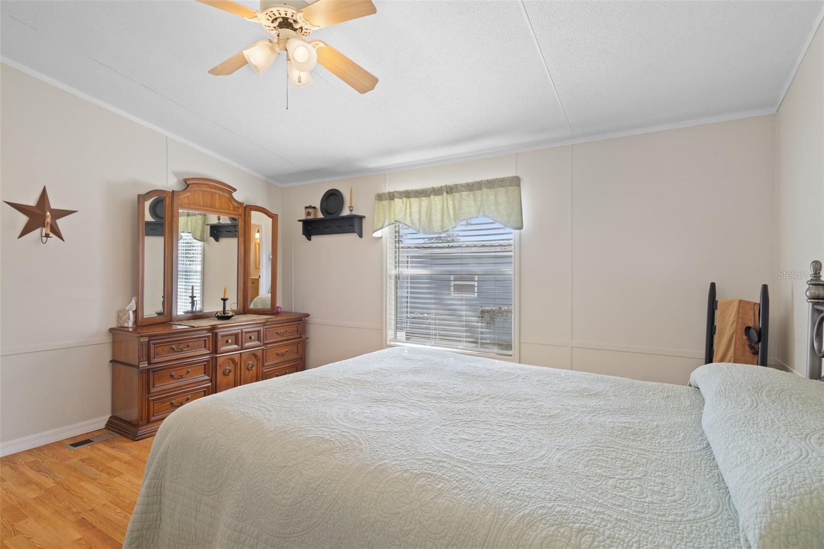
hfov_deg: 93.3
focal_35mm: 17
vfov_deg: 70.4
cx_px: 412
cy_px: 274
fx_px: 389
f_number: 8
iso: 320
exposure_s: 1/1.67
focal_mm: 17
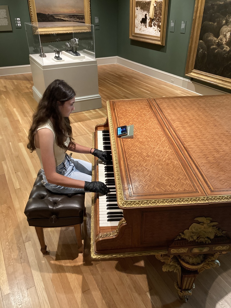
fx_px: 249
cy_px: 154
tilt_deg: -29.7
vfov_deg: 63.4
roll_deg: +0.4
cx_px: 116
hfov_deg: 49.7
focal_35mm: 28
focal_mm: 3.99
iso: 500
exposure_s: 1/30
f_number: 1.8
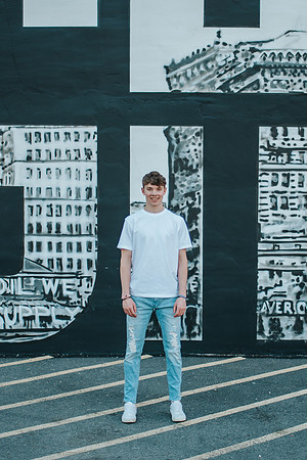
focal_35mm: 67
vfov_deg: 30.1
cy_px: 263
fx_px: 856
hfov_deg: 20.3
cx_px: 188
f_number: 1.8
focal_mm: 35
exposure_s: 1/1250
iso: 280
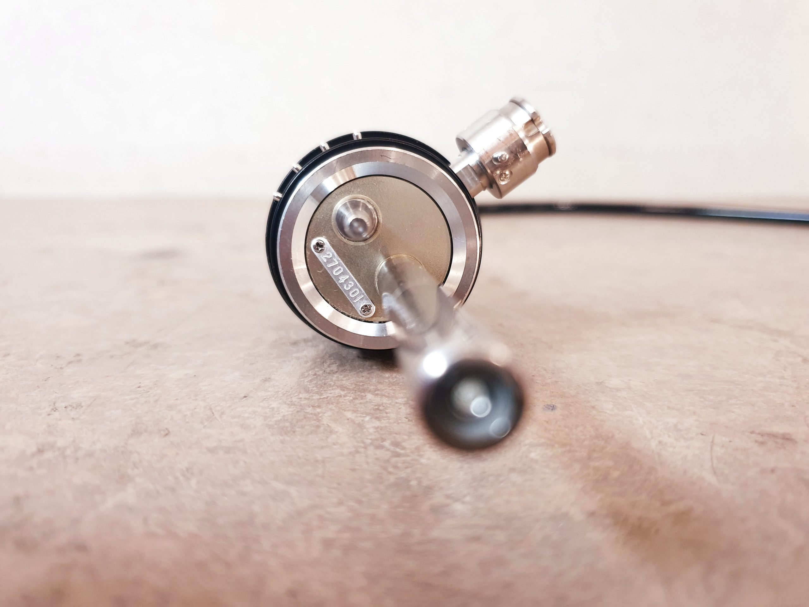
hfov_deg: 67.3
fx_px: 608
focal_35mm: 26
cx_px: 404
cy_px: 304
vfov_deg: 53.1
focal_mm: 4.3
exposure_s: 1/50
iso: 250
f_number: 1.5
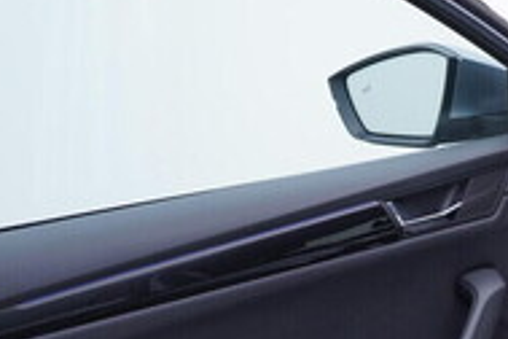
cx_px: 696
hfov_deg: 17.9
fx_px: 1482
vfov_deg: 13.0
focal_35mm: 105
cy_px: 281
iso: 125
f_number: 3.2
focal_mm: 24
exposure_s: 1/50
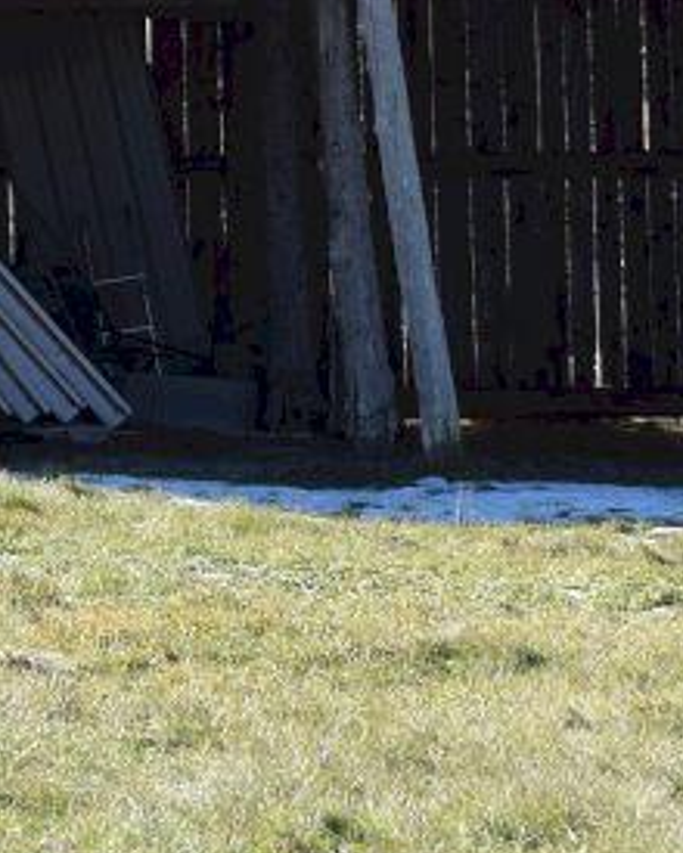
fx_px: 10677
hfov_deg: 3.6
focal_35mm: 423
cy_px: -239
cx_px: -608
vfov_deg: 4.6
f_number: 8
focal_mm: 55
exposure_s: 1/320
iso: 200
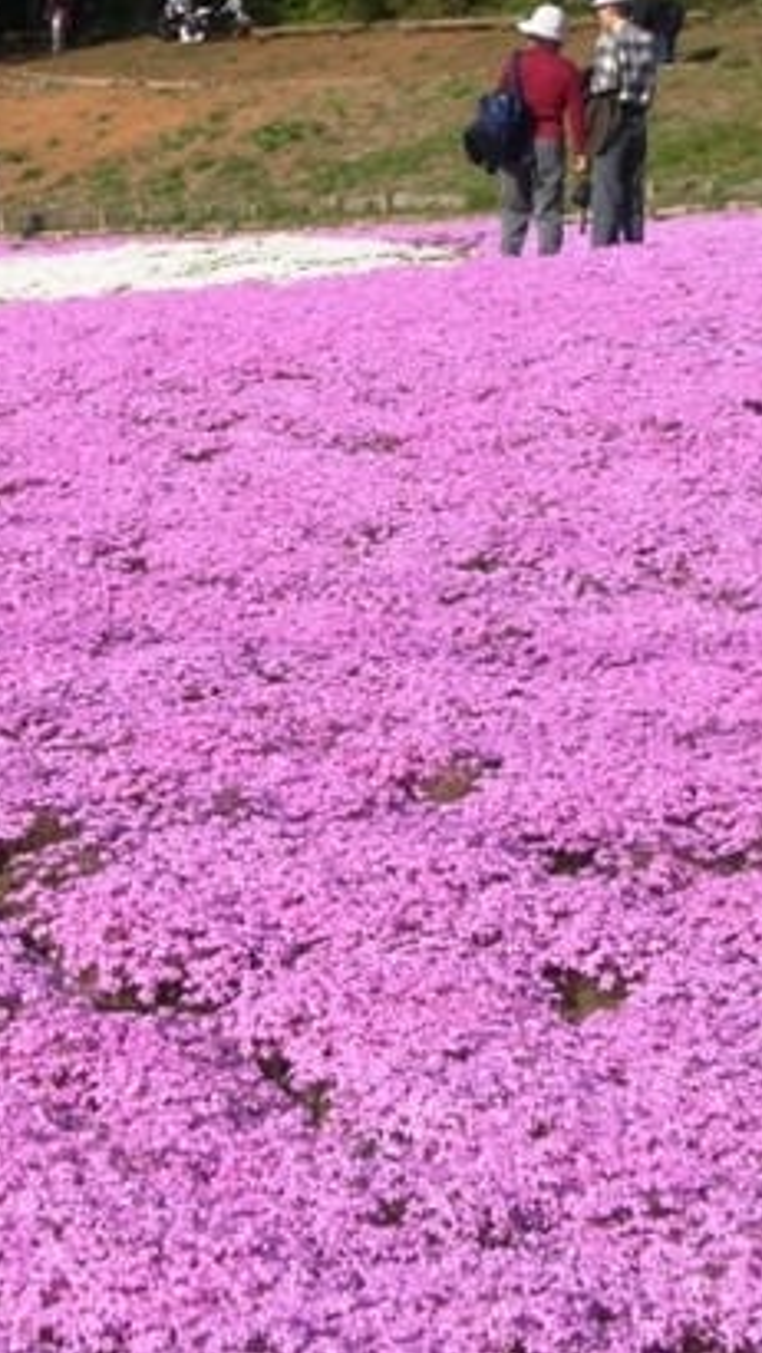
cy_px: 122
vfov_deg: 22.3
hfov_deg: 13.0
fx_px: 3336
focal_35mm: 93
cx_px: 251
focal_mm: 5.8
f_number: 4.3
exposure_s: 1/800
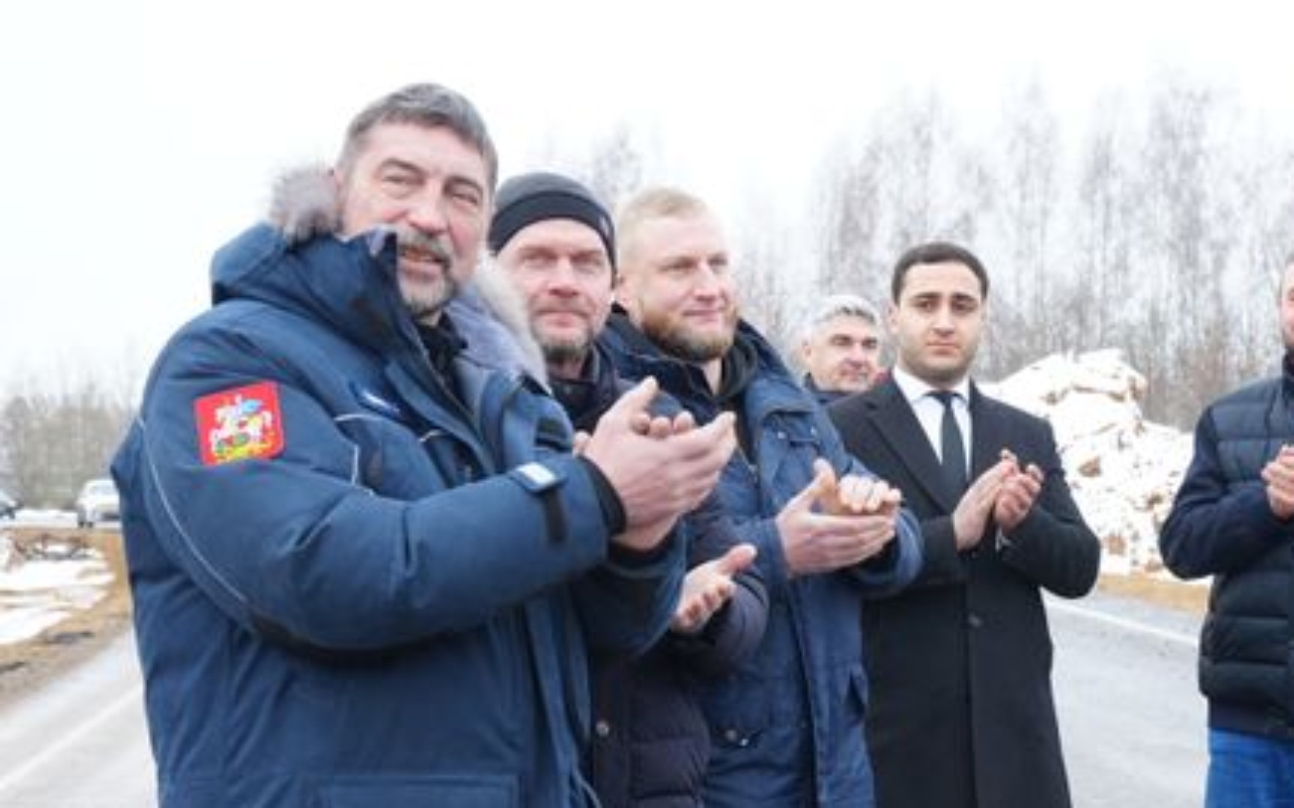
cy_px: 659
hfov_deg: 29.3
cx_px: 994
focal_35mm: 69
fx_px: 2433
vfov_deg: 18.7
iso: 800
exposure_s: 1/100
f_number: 5.6
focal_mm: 42
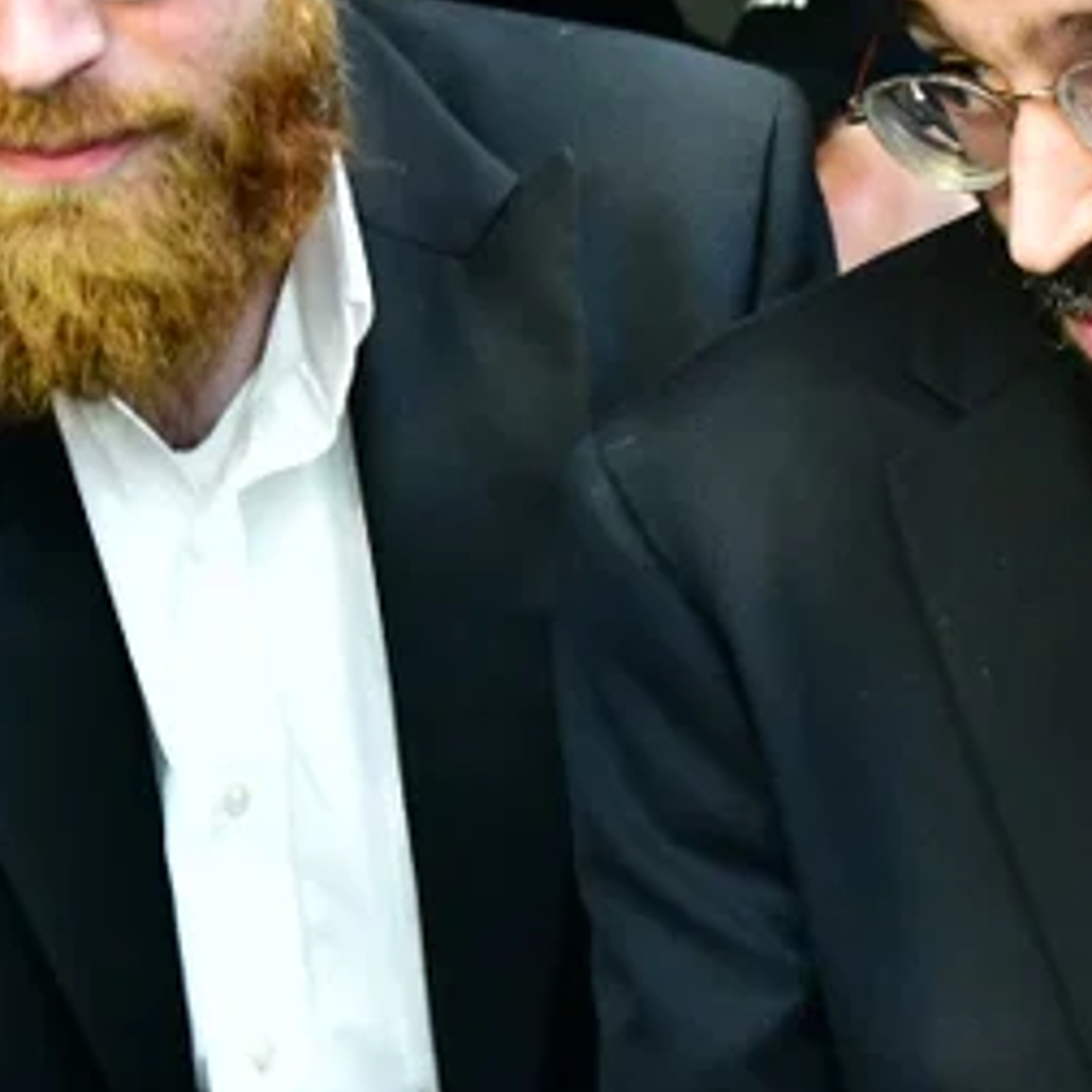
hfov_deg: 10.9
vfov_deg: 10.9
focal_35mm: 160
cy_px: 529
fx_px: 5710
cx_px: 453
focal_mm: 34
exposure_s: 1/100
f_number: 5.6
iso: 3200
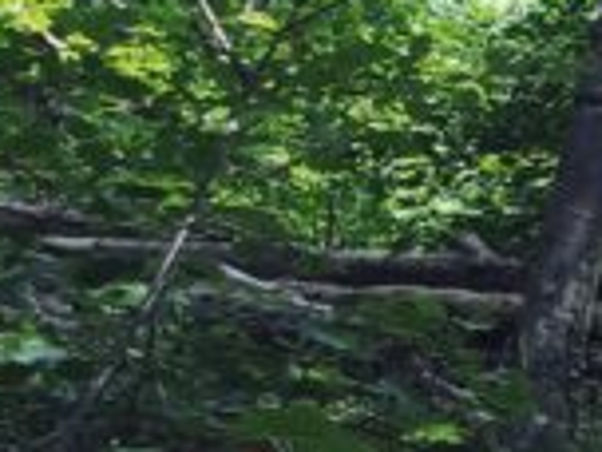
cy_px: 337
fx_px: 3409
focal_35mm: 196
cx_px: 1873
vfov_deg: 7.6
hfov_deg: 8.3
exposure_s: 1/125
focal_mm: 4.15
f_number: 2.2
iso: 32
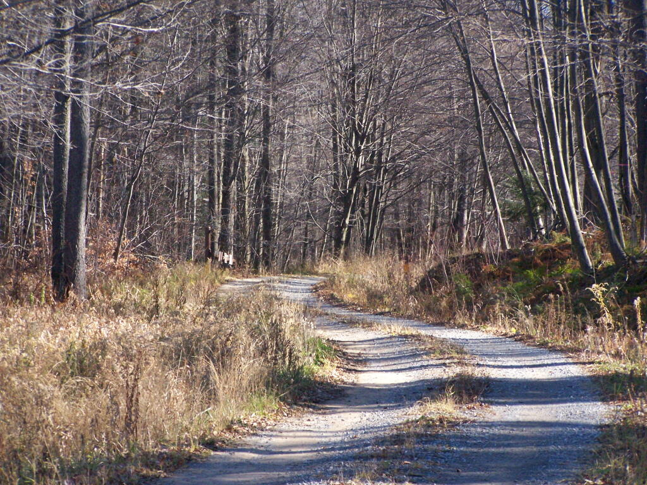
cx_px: 324
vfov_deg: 7.9
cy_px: 242
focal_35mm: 189
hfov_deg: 10.5
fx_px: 3533
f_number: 3.2
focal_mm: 31.3
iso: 400
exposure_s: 1/800
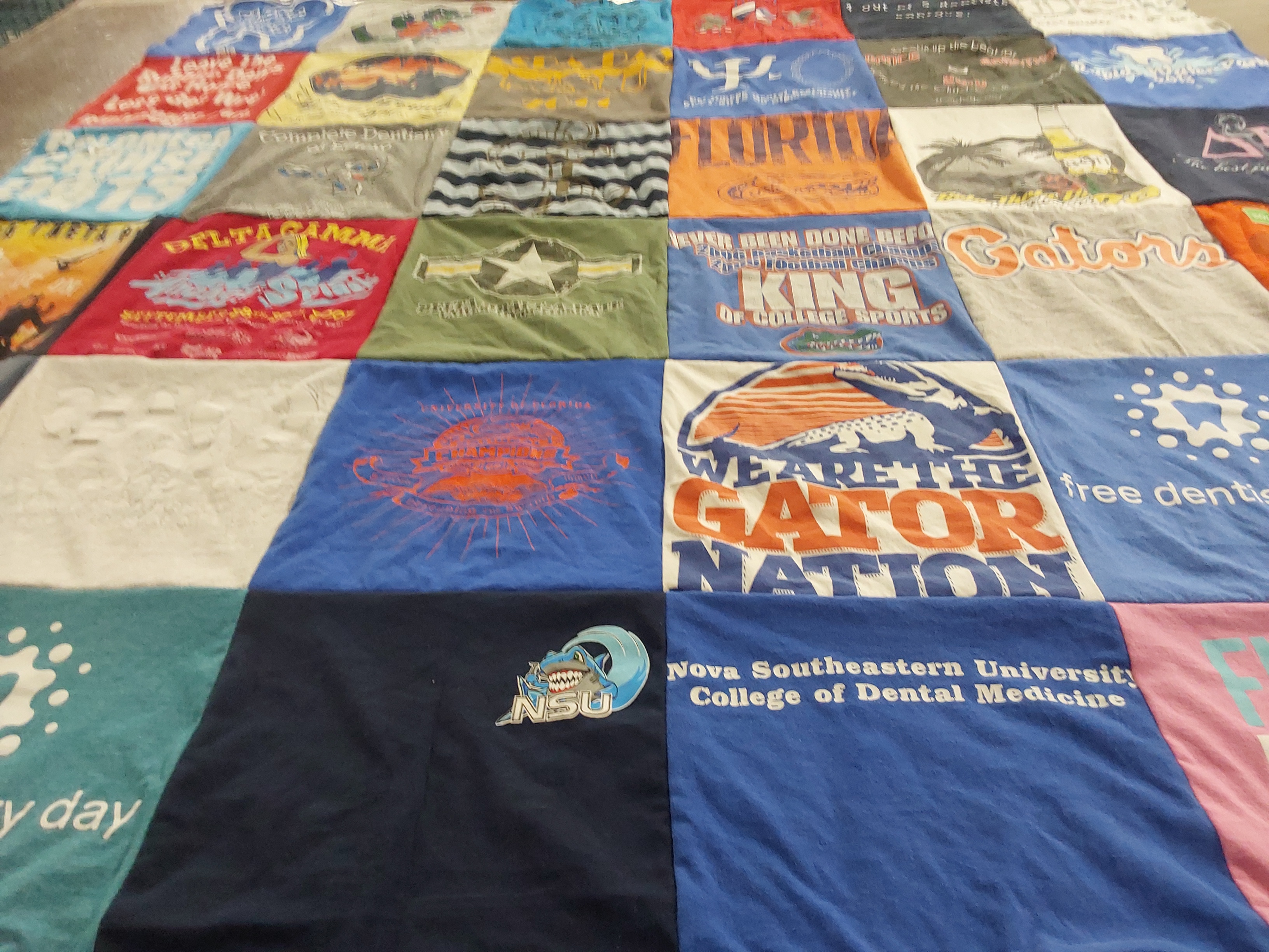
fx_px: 1026
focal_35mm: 28
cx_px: 634
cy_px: 476
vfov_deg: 49.7
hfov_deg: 63.4
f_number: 1.9
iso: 160
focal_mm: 2.91
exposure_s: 1/60
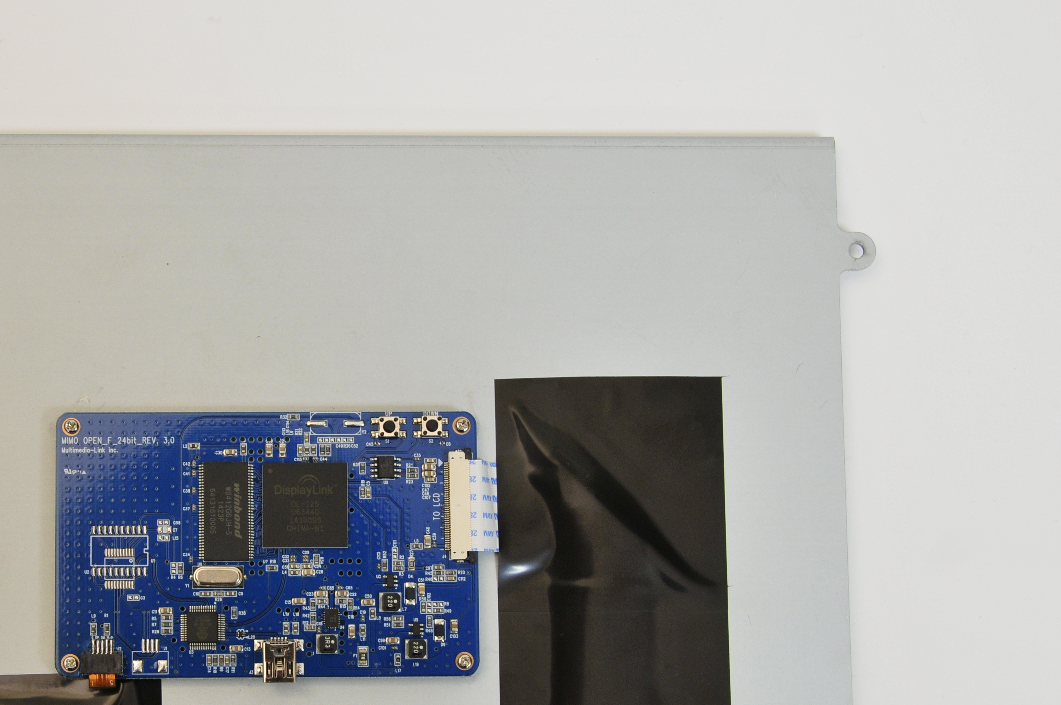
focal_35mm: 74
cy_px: 465
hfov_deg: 27.1
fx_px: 2178
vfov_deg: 18.3
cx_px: 283
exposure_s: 1/40
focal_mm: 32
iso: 500
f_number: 5.6
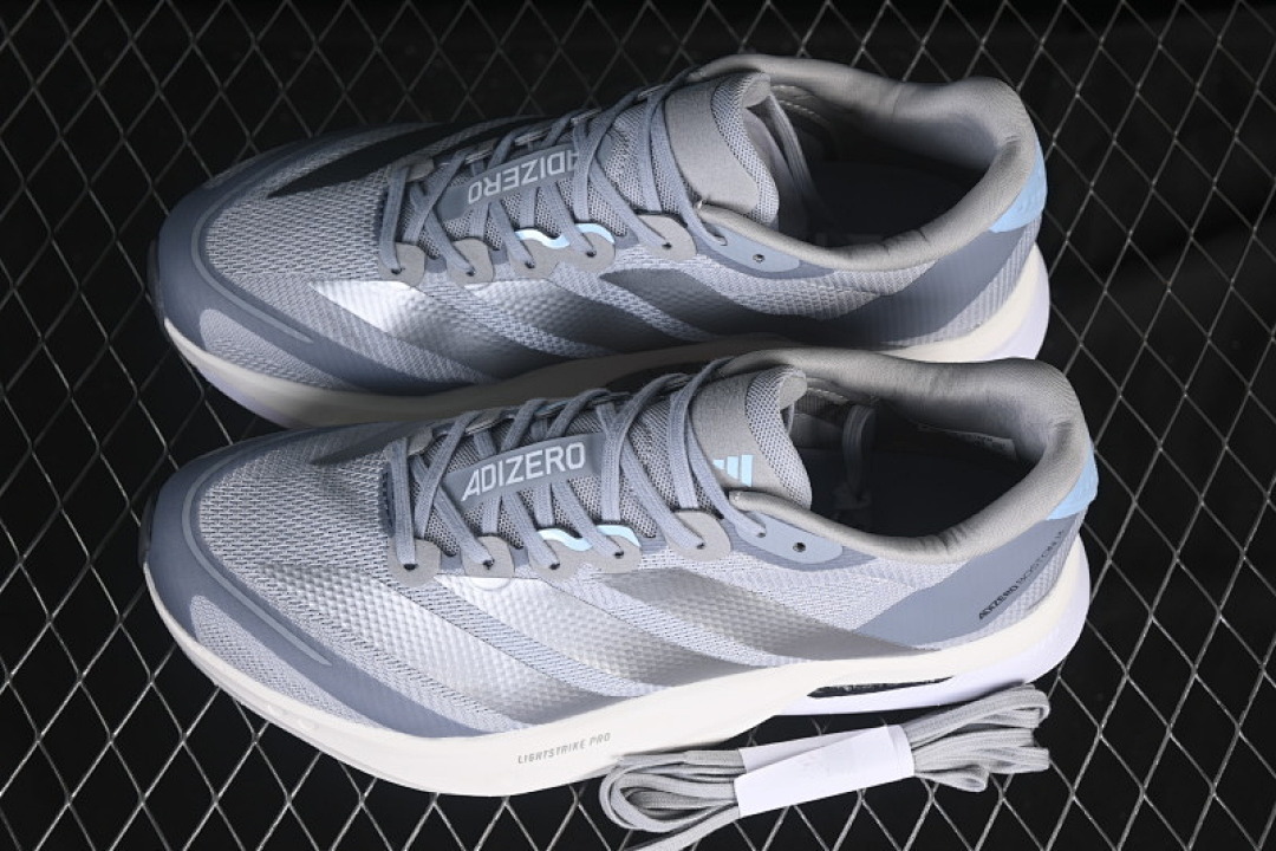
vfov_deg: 18.2
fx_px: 2658
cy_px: 426
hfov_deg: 27.0
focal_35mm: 75
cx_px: 638
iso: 160
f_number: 7.1
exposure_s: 1/80
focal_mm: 50
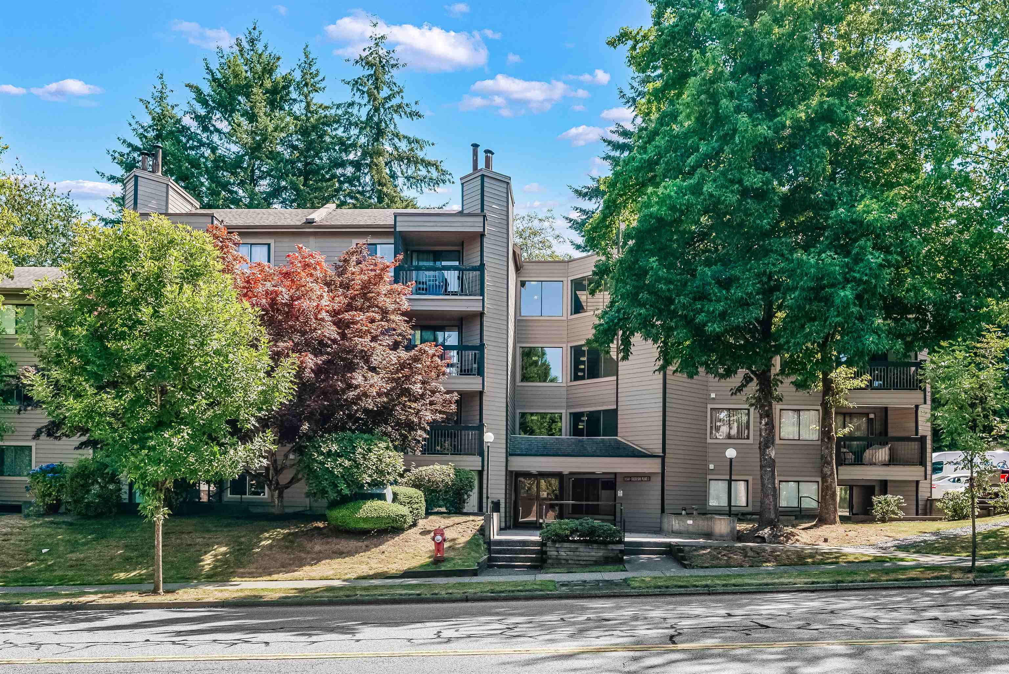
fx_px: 813
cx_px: 504
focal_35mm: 29
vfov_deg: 45.0
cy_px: 337
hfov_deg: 63.6
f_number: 7.1
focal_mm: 29
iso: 250
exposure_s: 1/400
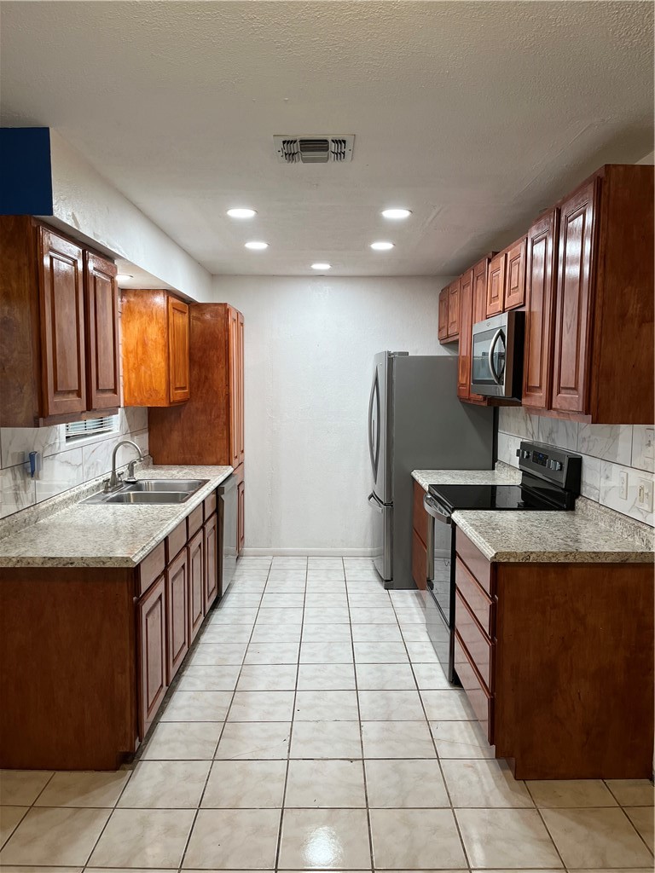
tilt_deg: -5.3
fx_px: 656
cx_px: 328
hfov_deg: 53.1
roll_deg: -0.1
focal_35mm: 26
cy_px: 436
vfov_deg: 67.3
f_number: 1.6
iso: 100
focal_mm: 5.1
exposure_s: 1/120
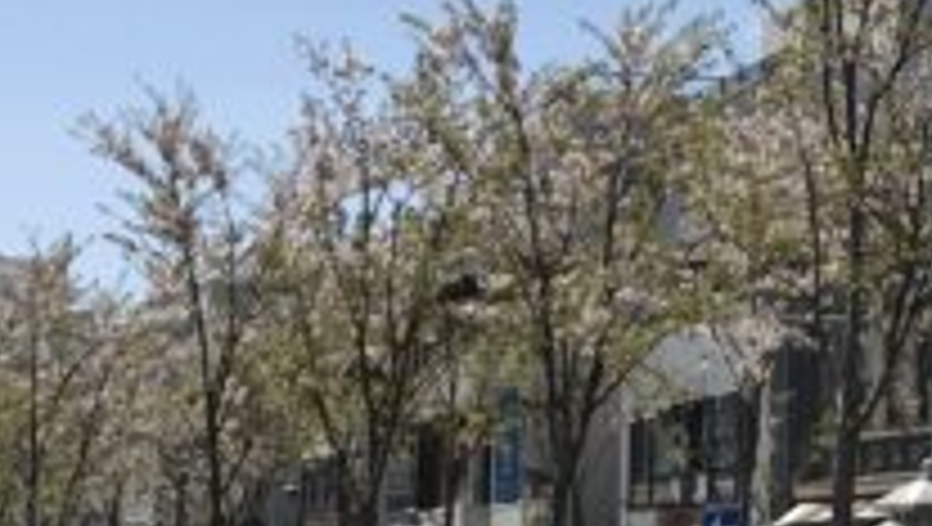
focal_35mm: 113
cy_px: -189
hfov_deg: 18.5
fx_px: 2796
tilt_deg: +16.5
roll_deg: +2.1
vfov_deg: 10.5
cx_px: 918
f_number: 1.8
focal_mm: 3.99
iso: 20
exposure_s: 1/5319
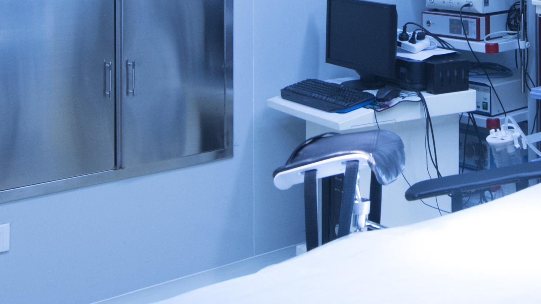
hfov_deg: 30.4
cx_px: 413
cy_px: -97
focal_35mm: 68
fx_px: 975
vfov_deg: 16.7
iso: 200
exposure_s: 1/8
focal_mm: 14
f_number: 8
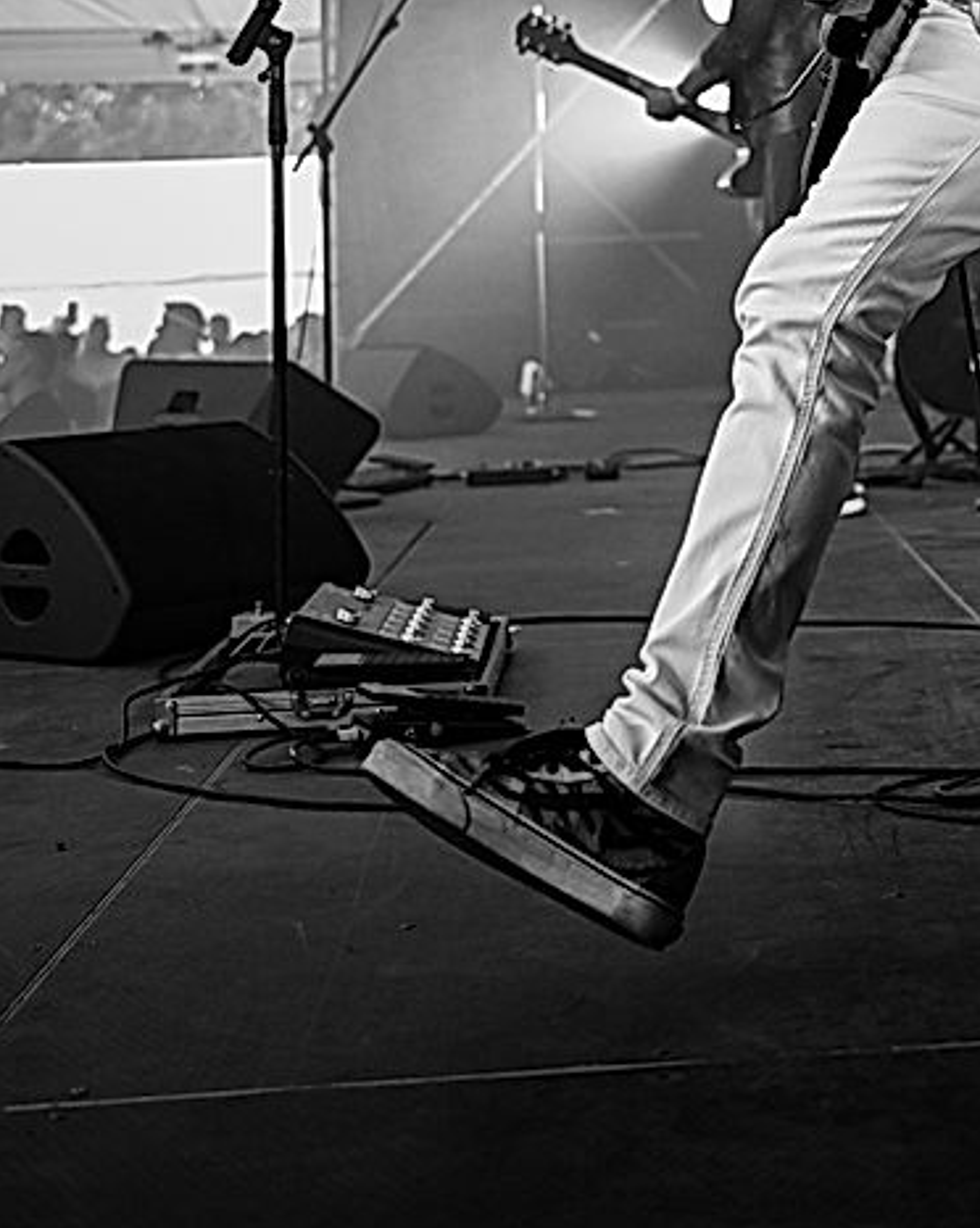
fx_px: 2323
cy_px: -29
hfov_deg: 23.2
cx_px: 873
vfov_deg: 27.7
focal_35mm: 64
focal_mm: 31
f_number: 2.8
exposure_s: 1/640
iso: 1250
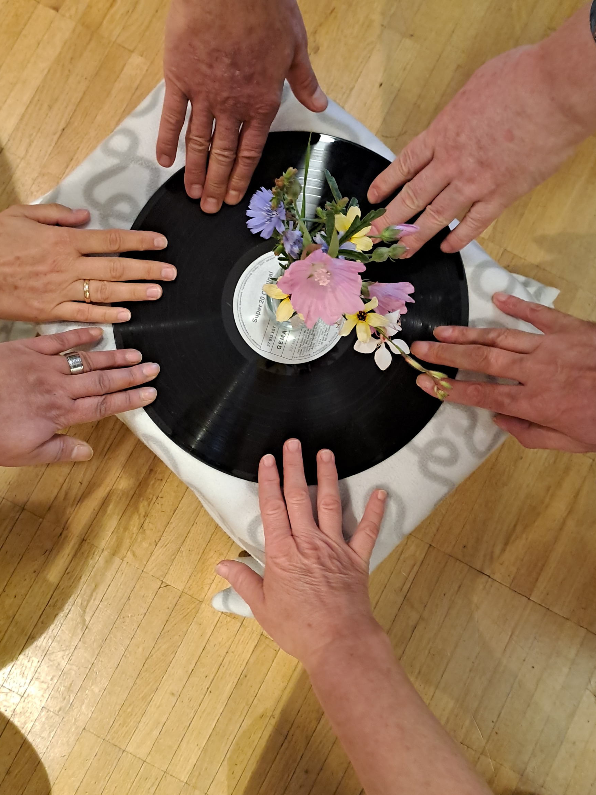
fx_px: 712
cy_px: 356
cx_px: 284
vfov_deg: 58.2
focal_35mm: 31
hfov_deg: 45.4
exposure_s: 1/25
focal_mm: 4.65
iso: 400
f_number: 1.8
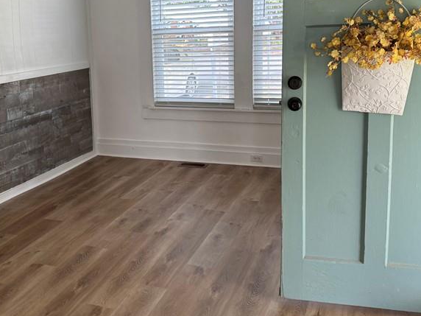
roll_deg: +2.0
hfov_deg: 43.2
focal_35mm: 43
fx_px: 523
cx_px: 135
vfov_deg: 33.4
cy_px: 110
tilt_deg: -9.2
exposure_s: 1/121
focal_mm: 6.76
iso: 200
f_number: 1.78
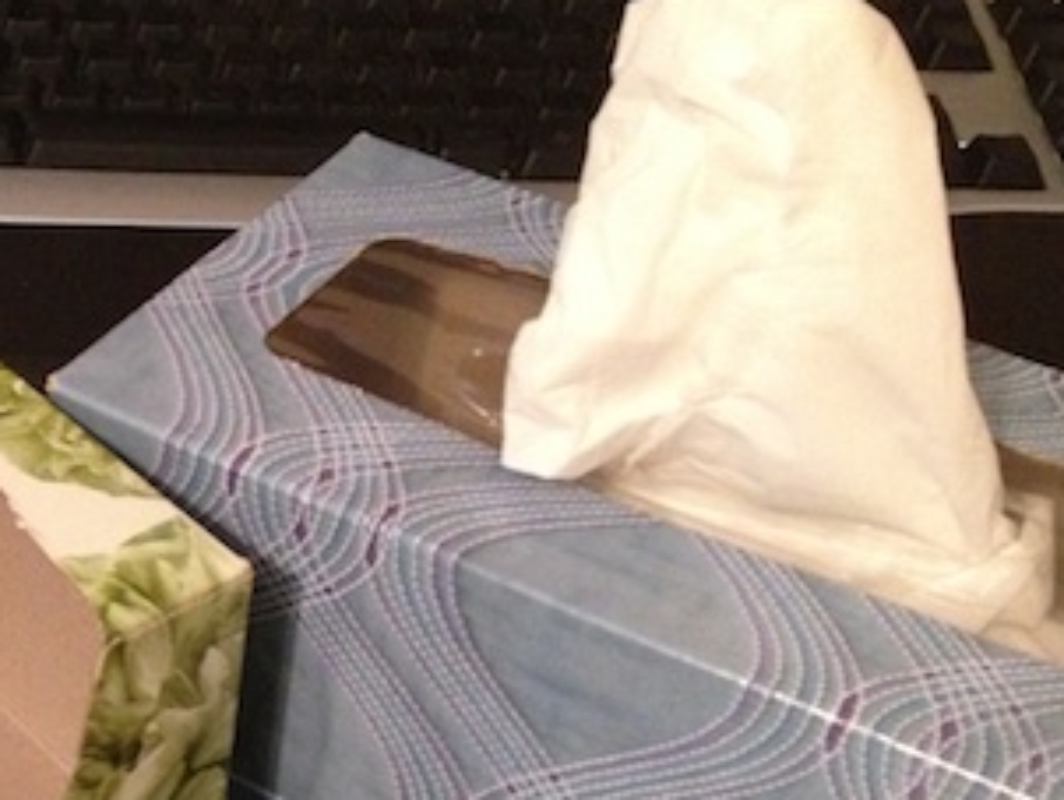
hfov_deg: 23.4
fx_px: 2492
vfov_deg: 17.9
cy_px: 721
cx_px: 78
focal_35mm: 81
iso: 500
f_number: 2.4
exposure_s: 1/15
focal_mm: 4.28
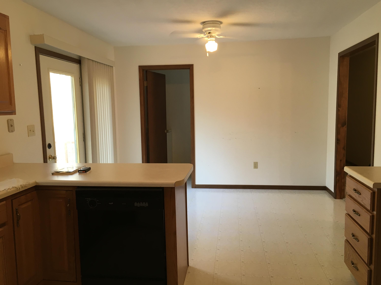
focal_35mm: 29
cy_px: 142
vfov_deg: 48.2
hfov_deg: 61.7
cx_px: 190
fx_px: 319
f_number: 2.2
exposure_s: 1/30
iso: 50
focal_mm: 4.15
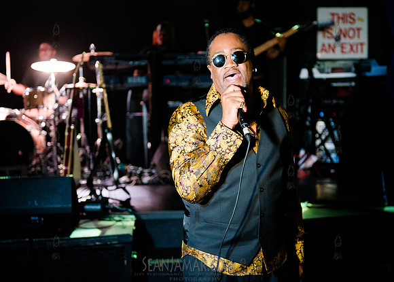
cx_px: 226
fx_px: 766
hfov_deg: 28.8
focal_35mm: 68
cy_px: 138
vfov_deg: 20.9
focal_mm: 55
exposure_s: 1/320
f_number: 2.8
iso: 4000
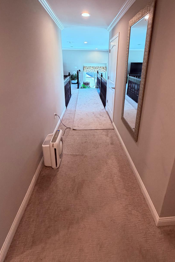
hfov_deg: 67.3
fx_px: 131
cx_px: 95
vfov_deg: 89.0
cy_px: 107
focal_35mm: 18
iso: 200
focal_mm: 2.22
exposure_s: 1/60
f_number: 2.2
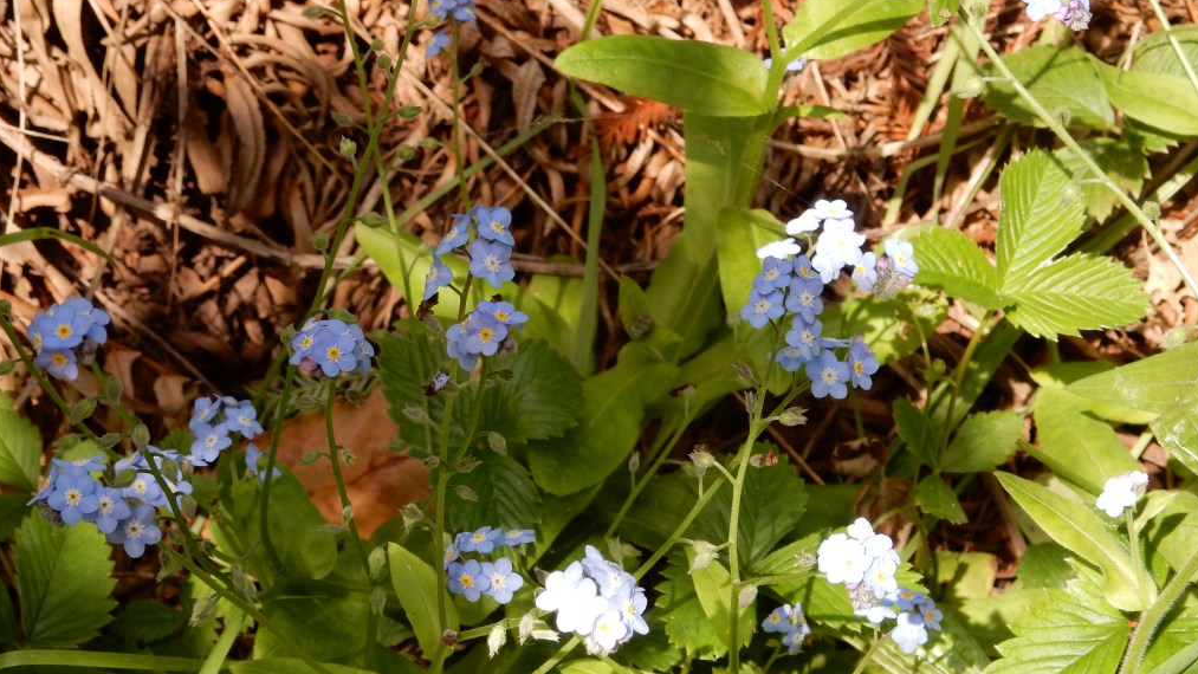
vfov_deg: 11.1
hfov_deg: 19.6
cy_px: 438
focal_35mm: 109
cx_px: 598
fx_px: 3463
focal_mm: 17.6
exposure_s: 1/160
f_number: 5.3
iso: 125
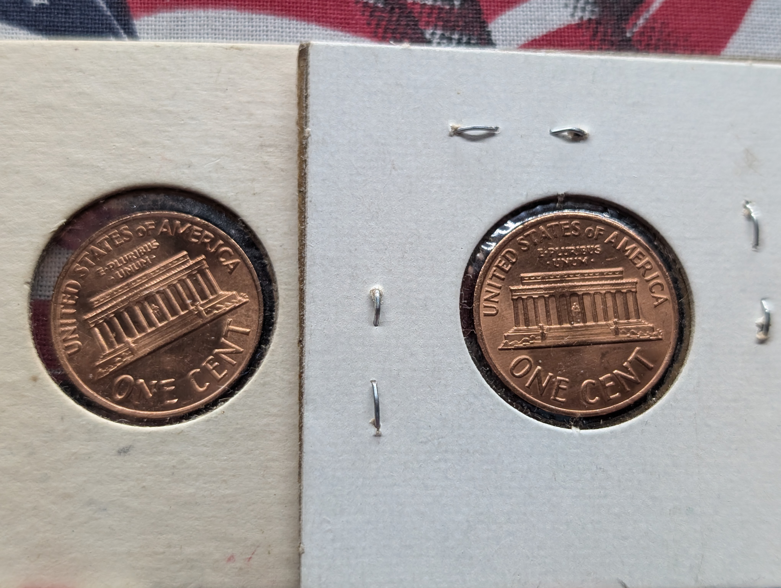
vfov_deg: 29.7
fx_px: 1107
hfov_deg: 38.9
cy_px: 294
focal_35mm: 49
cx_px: 390
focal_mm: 6.9
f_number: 1.68
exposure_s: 1/247
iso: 160
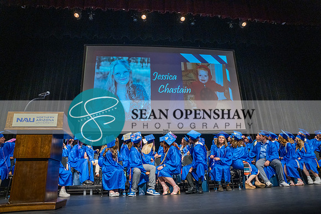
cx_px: 160
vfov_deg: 53.2
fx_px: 214
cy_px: 107
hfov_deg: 73.7
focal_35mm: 24
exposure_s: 1/160
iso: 2500
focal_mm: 24
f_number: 2.8
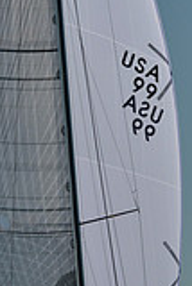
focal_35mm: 254
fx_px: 2027
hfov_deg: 5.4
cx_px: 132
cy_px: 127
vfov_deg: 8.1
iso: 200
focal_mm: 70
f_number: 7.1
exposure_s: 1/800
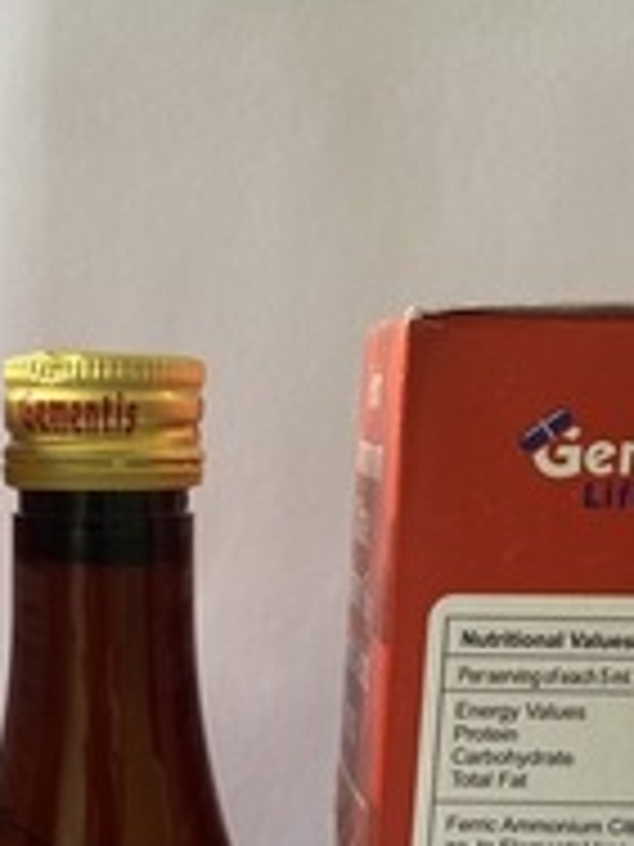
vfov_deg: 24.7
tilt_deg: -19.5
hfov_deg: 21.0
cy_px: 1084
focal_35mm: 69
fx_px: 1685
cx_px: 110
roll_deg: -0.3
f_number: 1.8
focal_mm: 4.25
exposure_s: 1/100
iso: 80
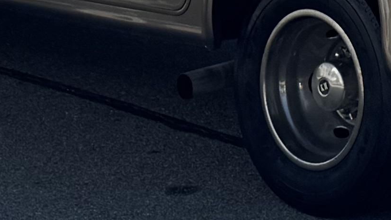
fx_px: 1887
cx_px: 521
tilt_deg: -1.5
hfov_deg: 11.5
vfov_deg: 6.3
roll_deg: -2.4
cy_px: -329
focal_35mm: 182
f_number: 1.78
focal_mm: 6.76
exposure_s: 1/3597
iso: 80
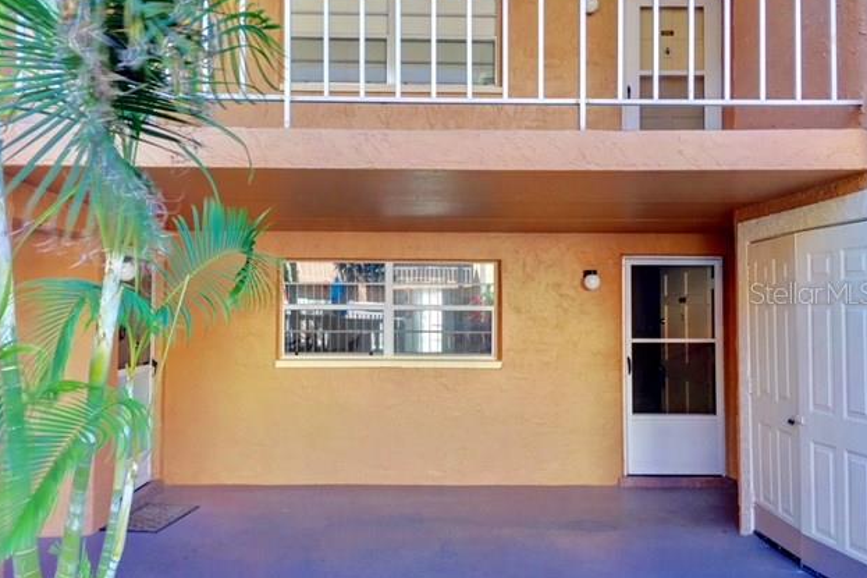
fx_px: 746
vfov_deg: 42.3
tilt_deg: +1.9
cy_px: 292
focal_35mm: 31
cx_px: 436
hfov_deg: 60.3
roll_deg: -1.2
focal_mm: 4.15
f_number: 2.2
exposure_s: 1/120
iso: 32
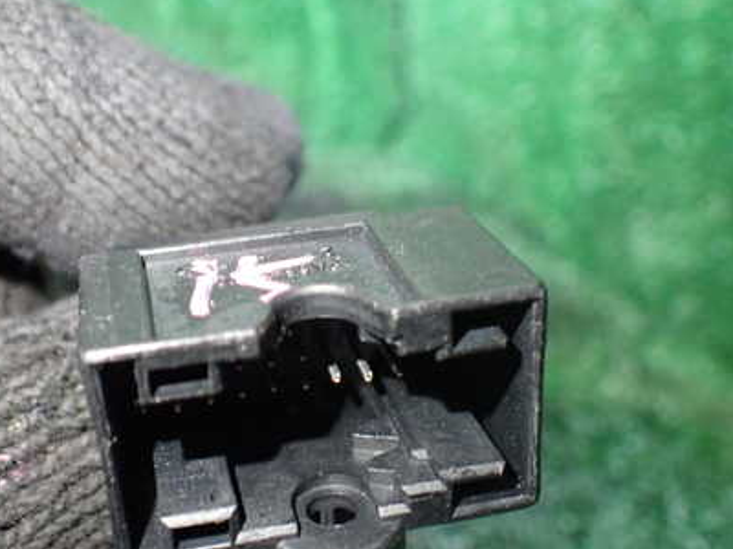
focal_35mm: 45
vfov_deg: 32.2
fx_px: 953
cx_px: 293
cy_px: 302
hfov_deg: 41.9
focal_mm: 5.4
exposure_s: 1/40
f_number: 2.3
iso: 800
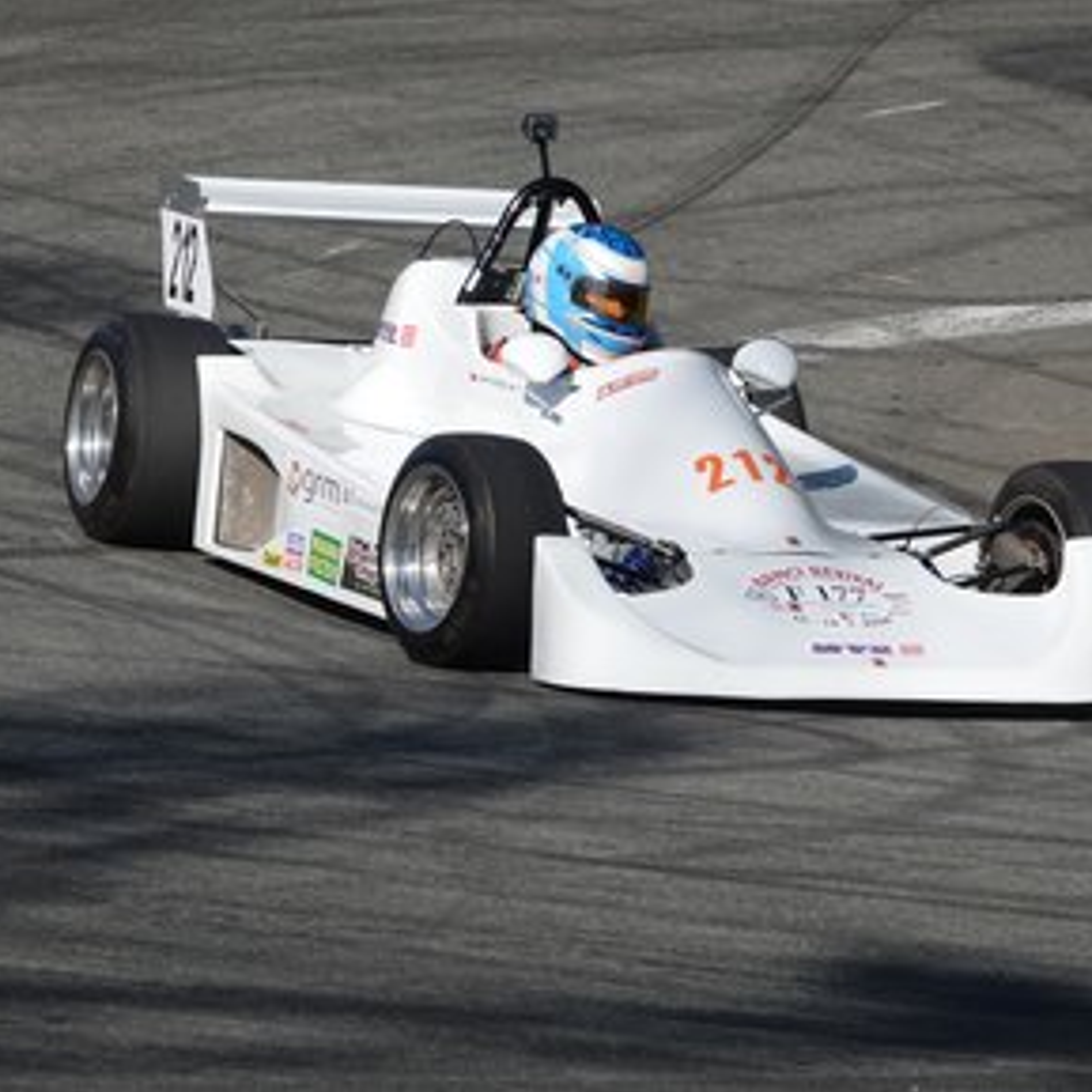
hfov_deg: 5.0
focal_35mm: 352
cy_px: 529
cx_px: 559
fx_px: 12563
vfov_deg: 5.0
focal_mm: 97.49
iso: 100
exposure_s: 1/800
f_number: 5
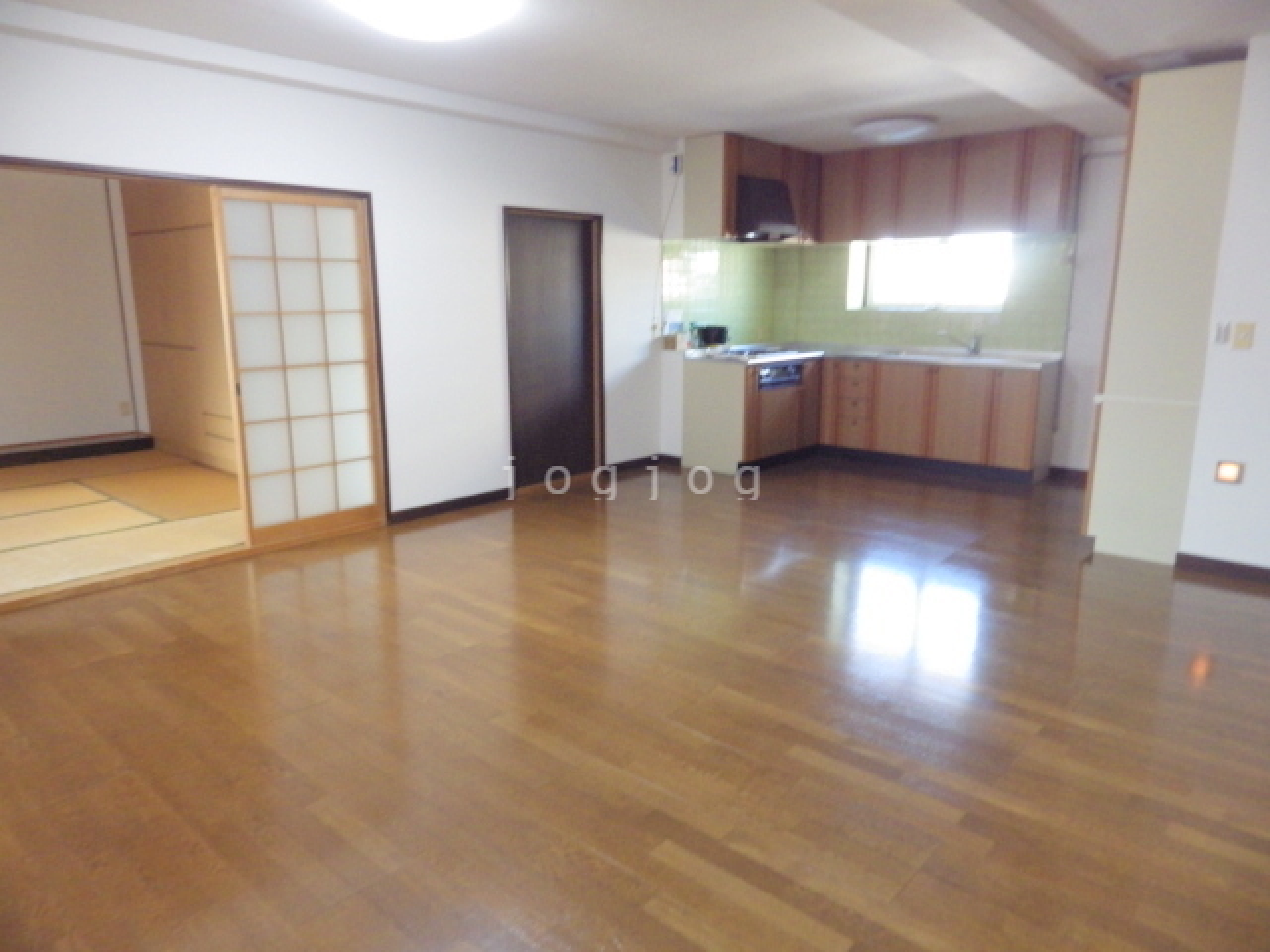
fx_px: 807
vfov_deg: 61.1
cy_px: 476
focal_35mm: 22
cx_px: 635
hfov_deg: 76.4
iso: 400
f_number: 3.1
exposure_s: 1/45
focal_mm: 4
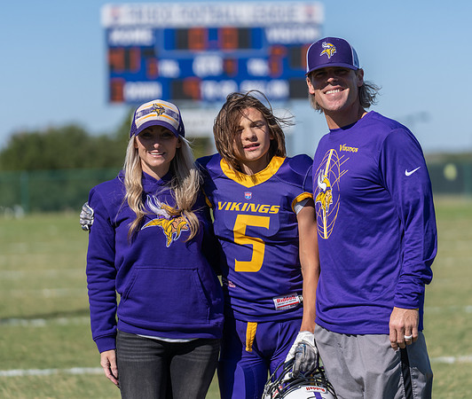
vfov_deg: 10.6
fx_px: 2162
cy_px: 199
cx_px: 243
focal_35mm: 151
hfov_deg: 12.5
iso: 100
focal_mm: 124
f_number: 2.8
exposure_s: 1/3200
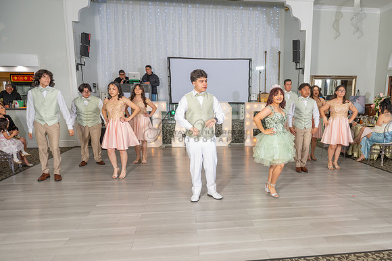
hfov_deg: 63.6
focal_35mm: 29
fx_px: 313
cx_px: 234
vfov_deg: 45.2
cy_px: 156
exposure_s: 1/160
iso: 500
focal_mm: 24
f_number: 3.5
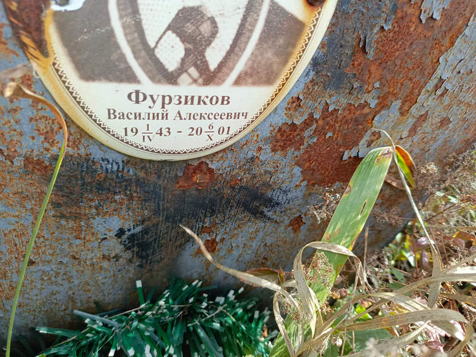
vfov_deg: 54.9
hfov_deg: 69.4
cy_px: 178
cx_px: 238
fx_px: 344
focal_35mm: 25
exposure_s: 1/157
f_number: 1.69
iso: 108
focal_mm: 4.76
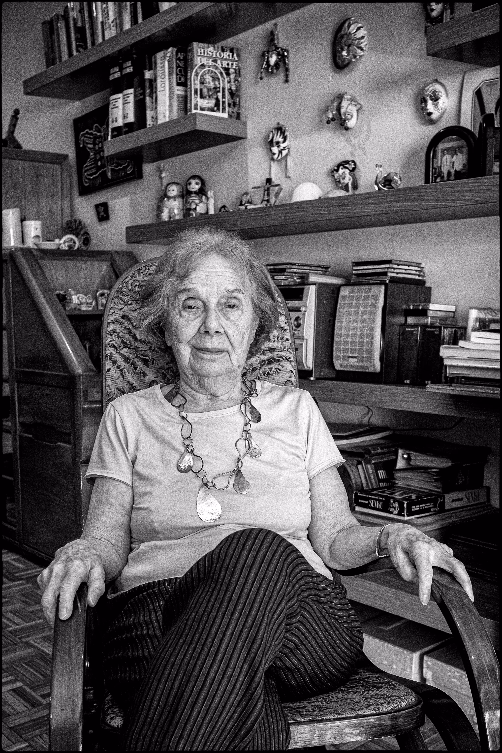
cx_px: 251
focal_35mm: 35
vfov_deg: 54.4
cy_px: 376
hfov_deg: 37.9
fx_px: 732
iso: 640
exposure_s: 1/75
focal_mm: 23
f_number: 4.5
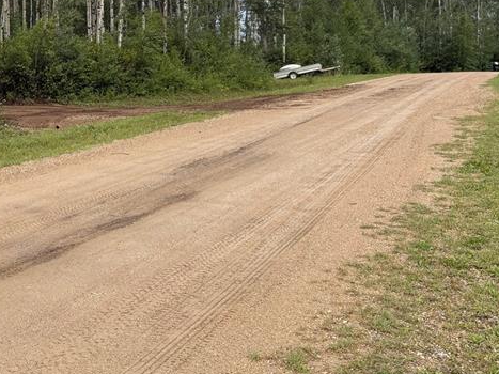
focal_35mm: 57
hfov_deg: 32.0
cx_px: 41
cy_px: 19
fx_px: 821
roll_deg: +2.3
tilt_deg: +2.8
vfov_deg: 24.7
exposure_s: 1/1393
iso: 50
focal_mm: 5.96
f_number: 1.6
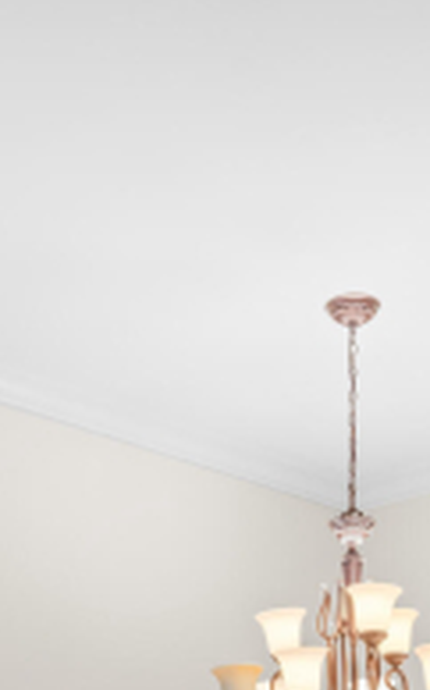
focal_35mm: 63
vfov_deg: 27.7
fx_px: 1183
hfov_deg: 20.6
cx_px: 249
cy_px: 868
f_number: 9
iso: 400
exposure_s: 1/50
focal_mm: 16
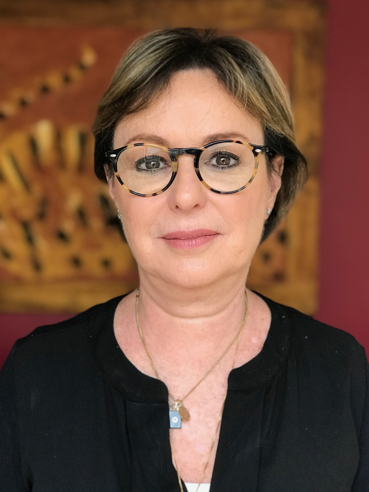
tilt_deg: -4.7
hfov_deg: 23.6
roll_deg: -1.1
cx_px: 186
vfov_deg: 31.2
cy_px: 238
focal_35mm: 62
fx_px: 881
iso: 100
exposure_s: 1/60
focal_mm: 6.6
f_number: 2.8
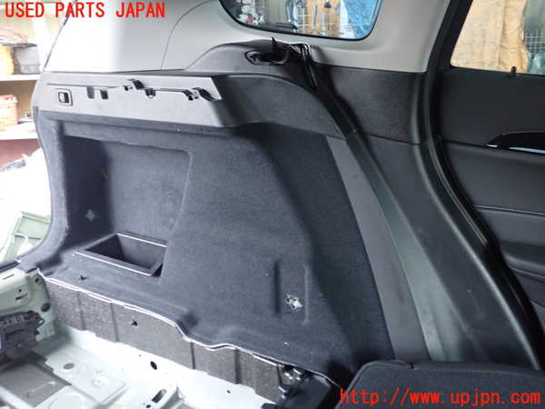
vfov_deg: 46.8
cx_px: 272
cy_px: 204
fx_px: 472
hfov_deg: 60.0
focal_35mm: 30
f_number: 2.3
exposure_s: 1/20
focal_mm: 5.4
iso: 800
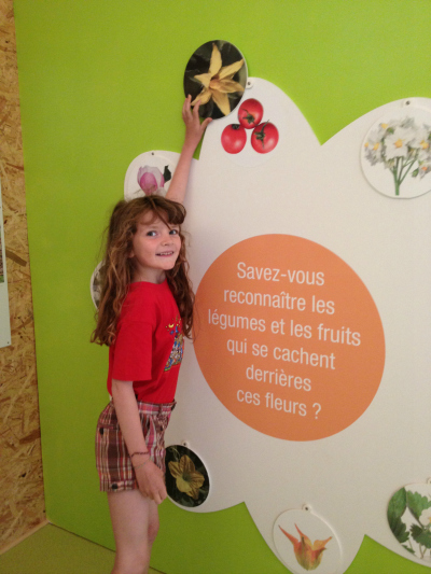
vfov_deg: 52.6
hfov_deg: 40.7
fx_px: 581
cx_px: 216
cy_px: 287
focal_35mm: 35
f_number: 2.4
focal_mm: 4.28
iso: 160
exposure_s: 1/20
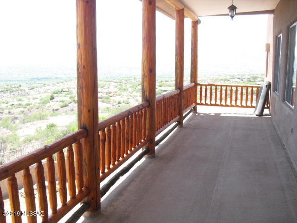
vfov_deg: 39.7
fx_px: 309
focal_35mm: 36
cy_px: 112
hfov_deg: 51.4
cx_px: 148
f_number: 7.8
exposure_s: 1/125
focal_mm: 6.3
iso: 400
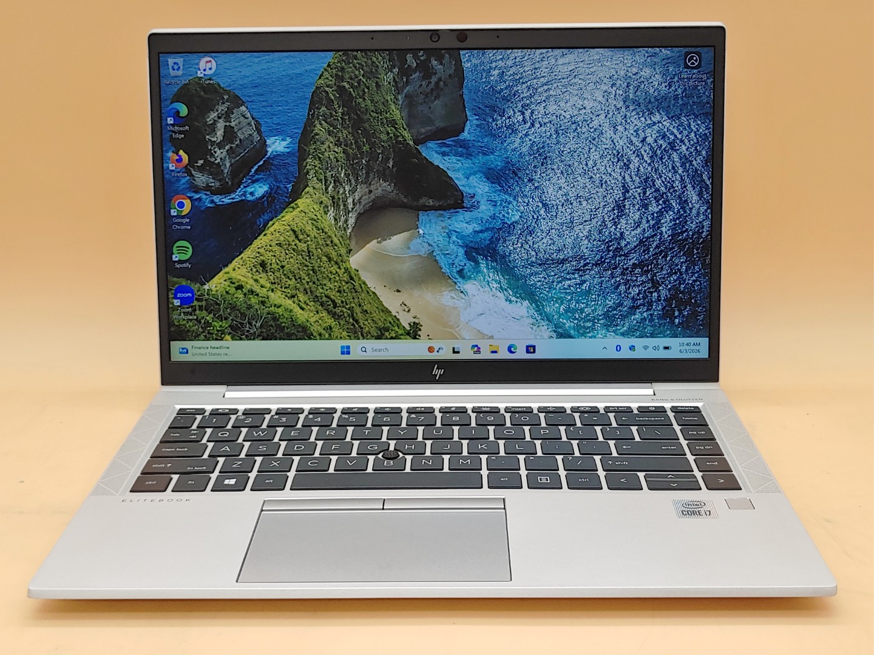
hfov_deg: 45.8
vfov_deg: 35.1
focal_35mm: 41
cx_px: 437
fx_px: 1035
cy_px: 328
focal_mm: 4.36
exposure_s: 1/124
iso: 50
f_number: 1.8
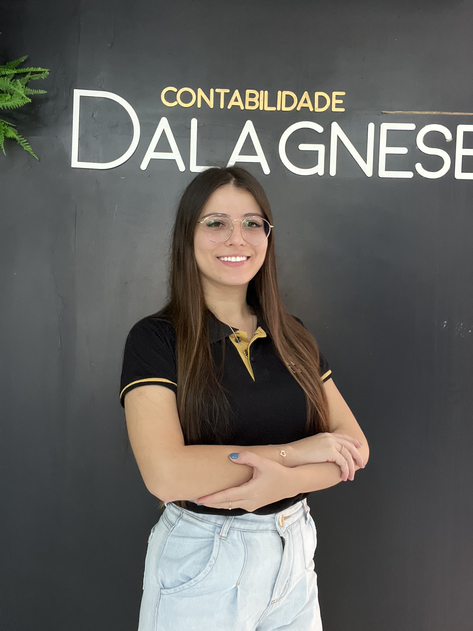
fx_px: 547
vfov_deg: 60.0
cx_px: 236
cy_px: 316
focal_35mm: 30
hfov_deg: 46.8
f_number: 2.2
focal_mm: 2.71
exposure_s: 1/40
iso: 400
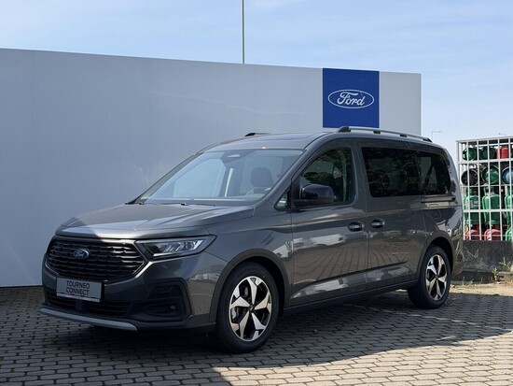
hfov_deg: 39.6
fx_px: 712
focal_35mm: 48
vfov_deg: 30.3
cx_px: 256
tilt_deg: +1.2
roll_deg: +1.5
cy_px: 193
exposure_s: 1/3704
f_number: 1.78
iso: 64
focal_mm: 6.76
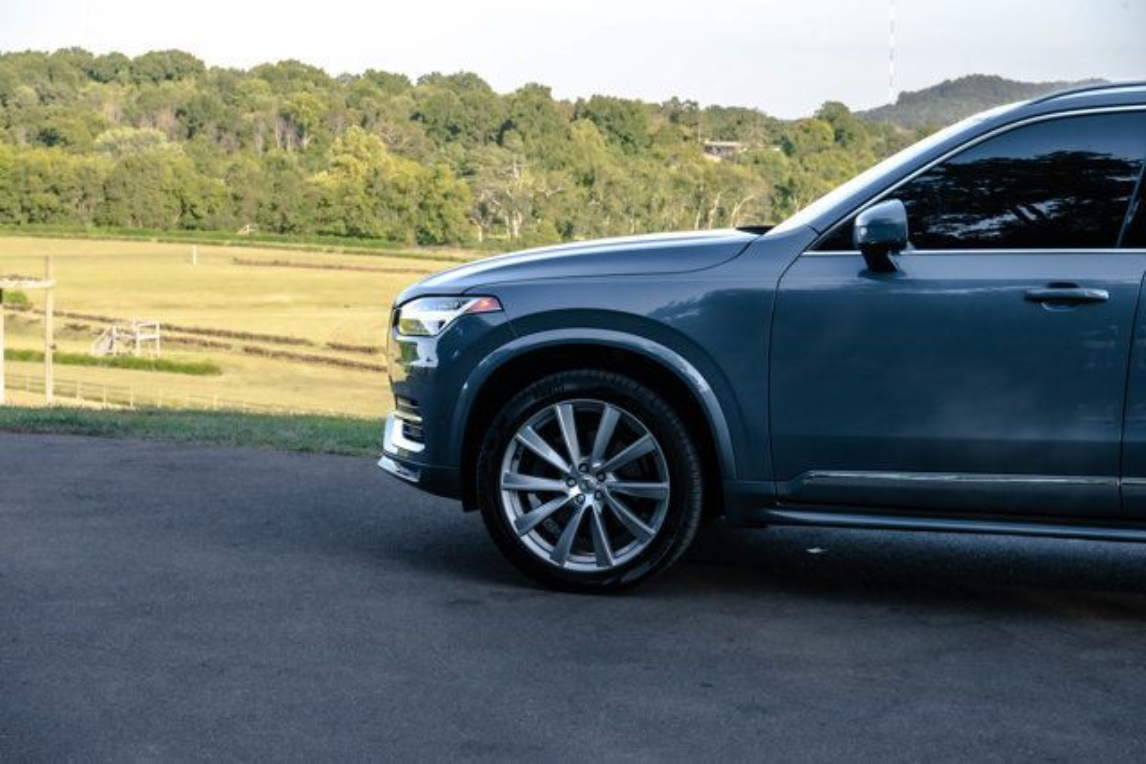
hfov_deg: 28.8
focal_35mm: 70
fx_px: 2229
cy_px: 382
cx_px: 573
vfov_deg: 19.5
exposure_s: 1/250
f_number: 10
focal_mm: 70
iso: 320
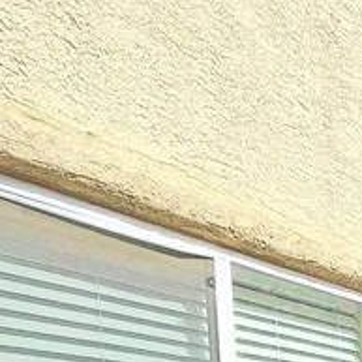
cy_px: 510
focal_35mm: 61
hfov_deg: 20.7
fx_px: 722
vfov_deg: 23.7
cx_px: 630
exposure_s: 1/909
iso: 50
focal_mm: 2.2
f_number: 2.2
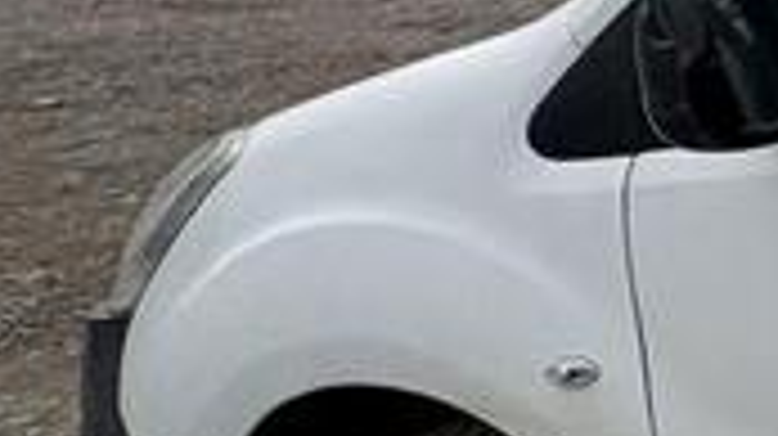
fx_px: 1628
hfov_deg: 14.2
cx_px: 1970
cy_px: -112
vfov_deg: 14.7
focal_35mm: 79
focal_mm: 2.22
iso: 50
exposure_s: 1/3717
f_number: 2.2
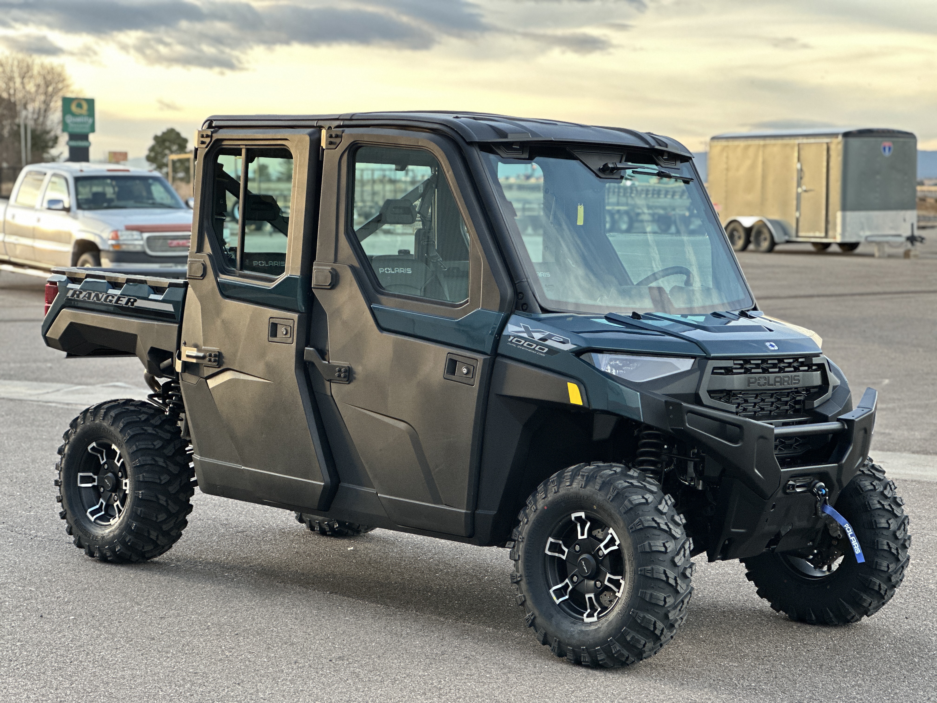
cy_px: 352
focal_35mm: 77
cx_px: 468
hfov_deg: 25.3
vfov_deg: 19.1
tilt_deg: -2.5
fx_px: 2084
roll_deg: -0.7
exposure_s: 1/121
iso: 160
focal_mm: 9
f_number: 2.8
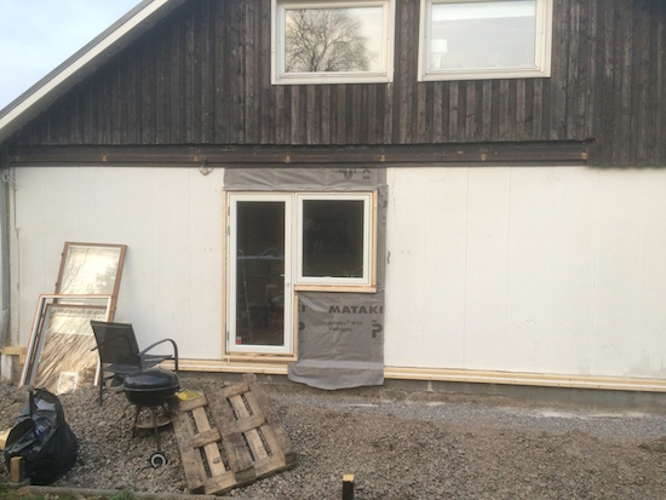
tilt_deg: -2.0
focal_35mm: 29
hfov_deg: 61.6
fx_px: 558
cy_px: 250
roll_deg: +0.1
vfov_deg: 48.3
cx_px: 333
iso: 64
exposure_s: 1/120
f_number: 2.2
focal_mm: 4.15
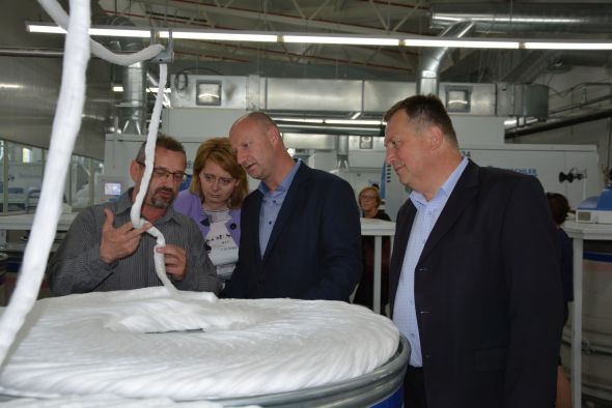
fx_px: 714
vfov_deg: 31.9
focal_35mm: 42
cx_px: 306
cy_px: 204
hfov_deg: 46.4
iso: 1000
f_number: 4.2
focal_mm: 28
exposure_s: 1/200
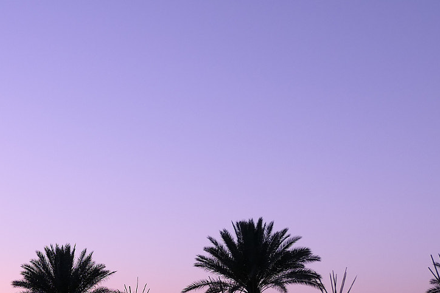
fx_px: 831
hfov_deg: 27.7
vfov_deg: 18.6
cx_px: -10
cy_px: 381
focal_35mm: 68
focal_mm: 8.8
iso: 125
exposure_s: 1/400
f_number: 2.8
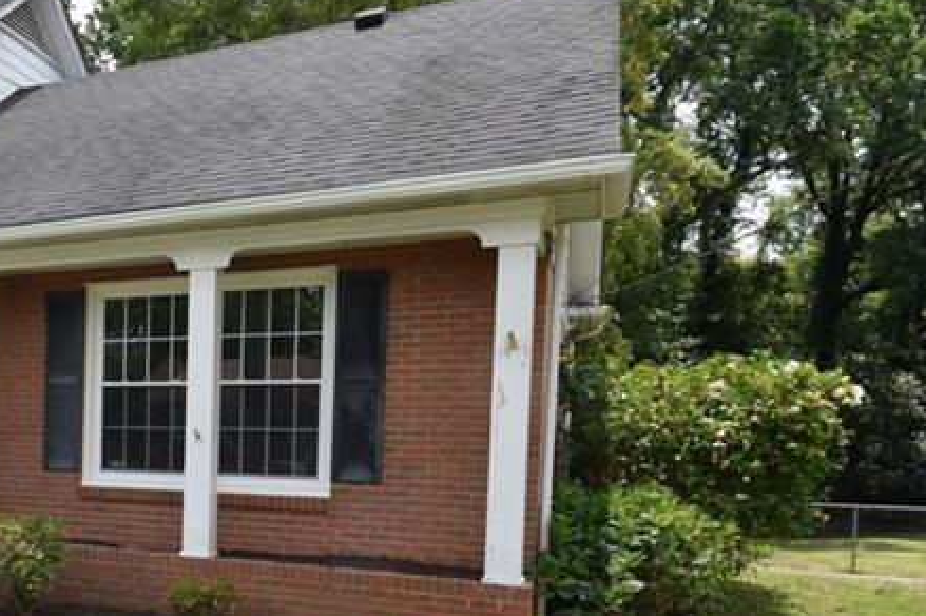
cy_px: 453
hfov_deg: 45.2
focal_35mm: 35
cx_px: -19
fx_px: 900
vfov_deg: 37.0
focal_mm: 10
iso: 200
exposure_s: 1/250
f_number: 8
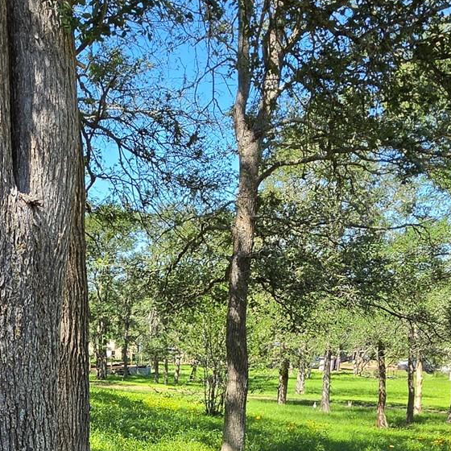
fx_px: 619
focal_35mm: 42
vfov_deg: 35.4
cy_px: 471
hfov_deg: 37.1
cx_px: 32
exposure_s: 1/571
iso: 32
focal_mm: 2.2
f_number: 1.9
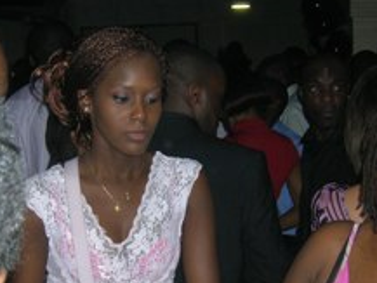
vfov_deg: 22.3
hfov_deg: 29.6
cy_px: 227
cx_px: 126
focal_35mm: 65
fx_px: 708
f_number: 2.9
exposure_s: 1/60.1
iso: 50
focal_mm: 5.7
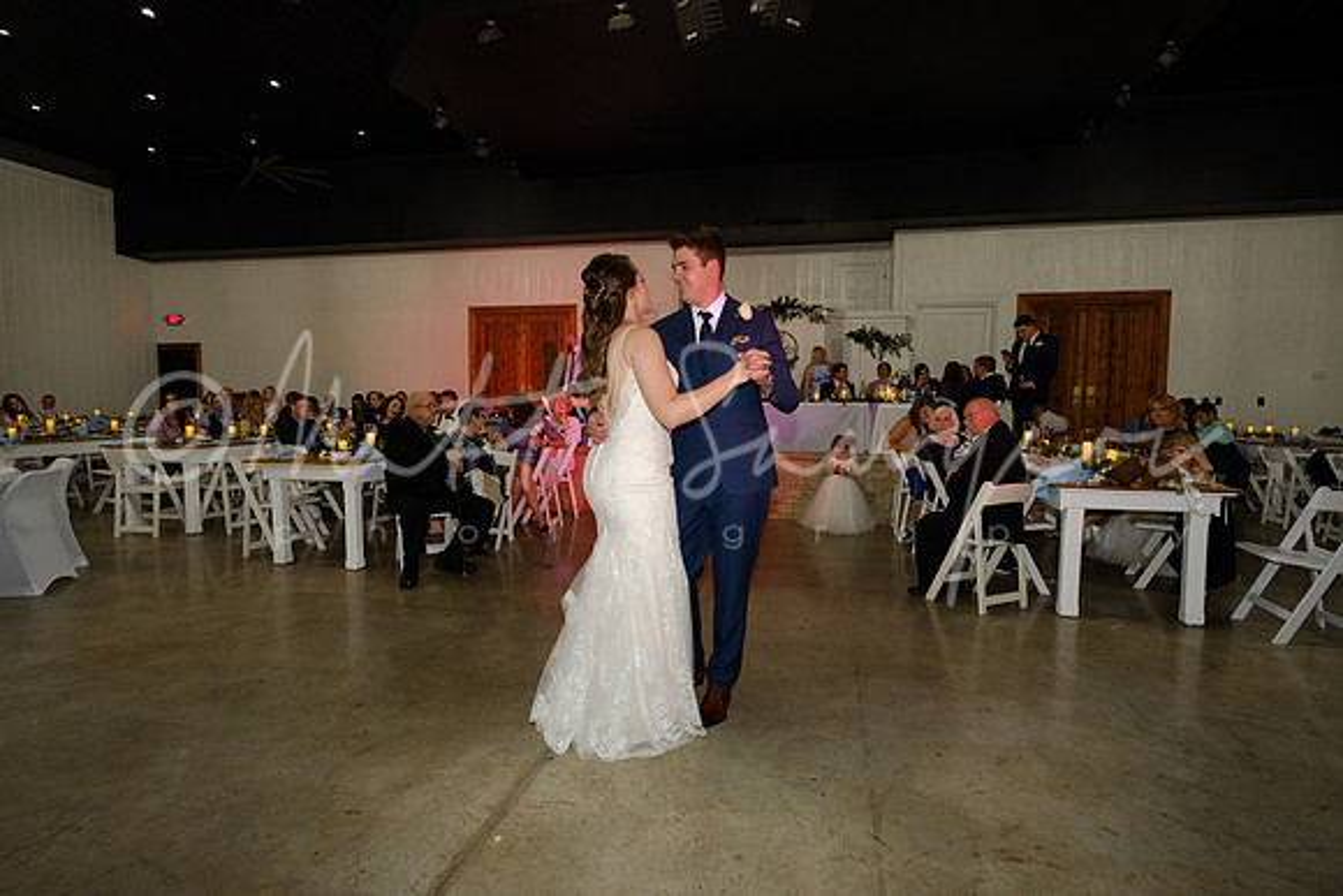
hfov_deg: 90.0
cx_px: 672
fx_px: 672
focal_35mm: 18
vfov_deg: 67.4
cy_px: 448
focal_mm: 12
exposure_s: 1/40
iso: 1600
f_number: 4
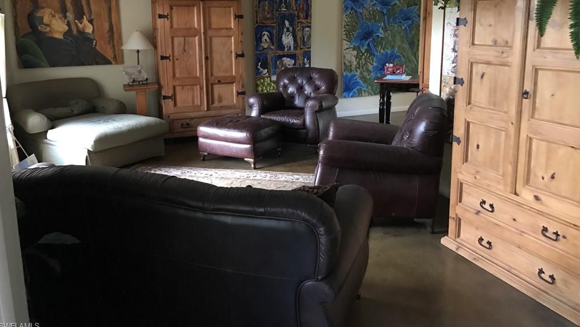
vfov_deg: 37.4
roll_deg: +0.2
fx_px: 477
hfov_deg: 62.6
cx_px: 292
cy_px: 110
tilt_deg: -8.8
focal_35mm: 31
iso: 100
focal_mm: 3.99
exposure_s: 1/4
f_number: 1.8
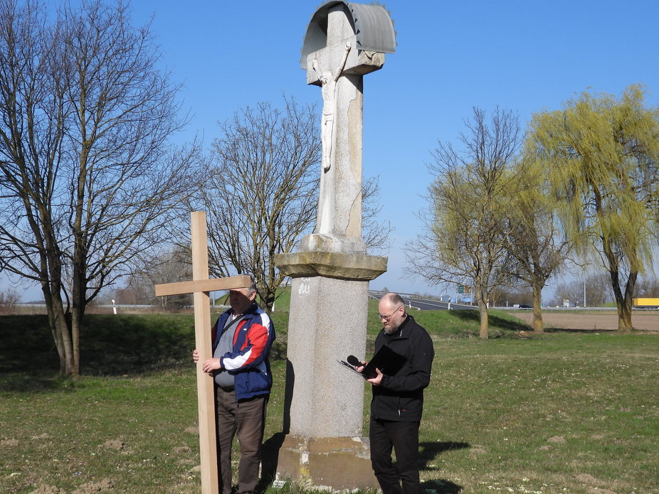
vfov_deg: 25.7
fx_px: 1085
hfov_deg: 33.8
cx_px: 349
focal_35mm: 57
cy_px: 263
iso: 100
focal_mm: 7.9
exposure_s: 1/1600
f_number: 3.2
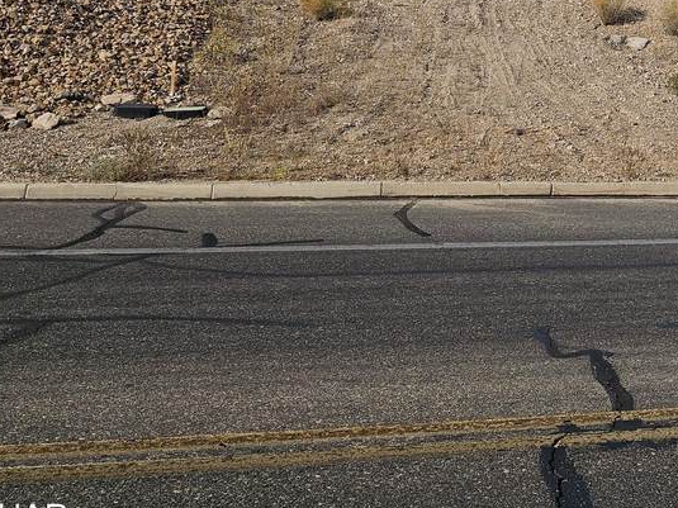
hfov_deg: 32.2
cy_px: -35
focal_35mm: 55
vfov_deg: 24.9
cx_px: 675
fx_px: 1077
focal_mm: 6.3
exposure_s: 1/1414
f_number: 1.7
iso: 16
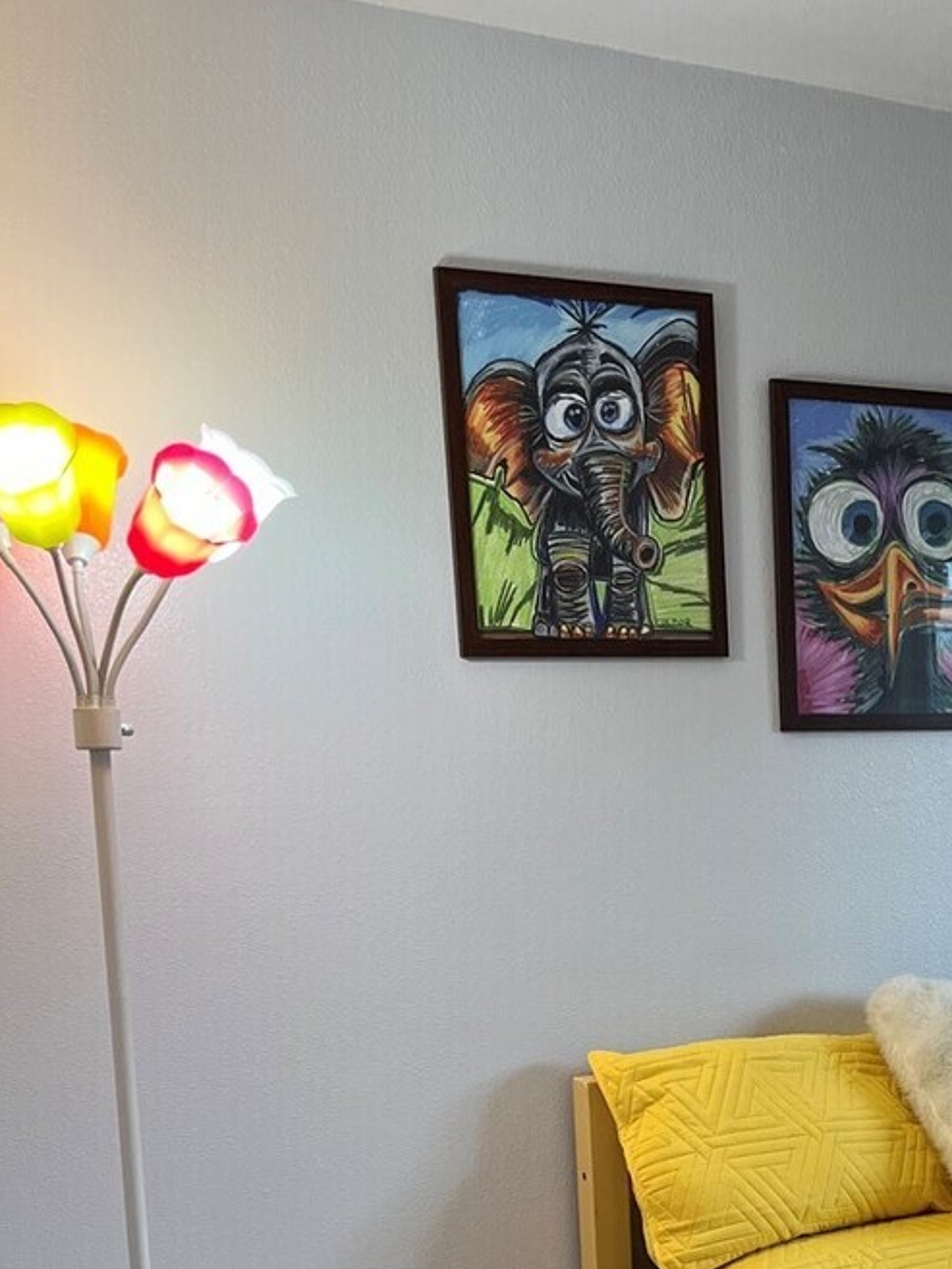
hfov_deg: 24.7
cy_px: 1188
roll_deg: +2.2
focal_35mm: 57
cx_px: 917
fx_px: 2089
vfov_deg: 31.8
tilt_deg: -11.7
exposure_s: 1/120
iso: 125
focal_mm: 5.1
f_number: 1.6
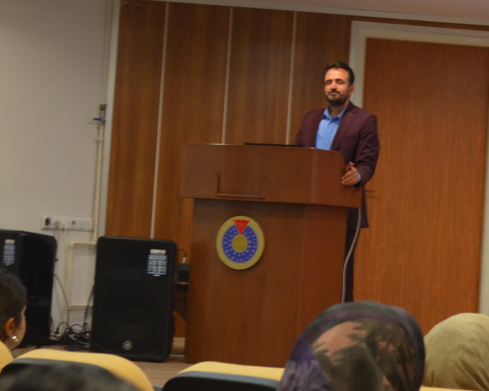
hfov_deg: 14.8
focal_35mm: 128
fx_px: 1853
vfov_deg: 12.1
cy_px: 161
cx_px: 496
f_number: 5
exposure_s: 1/30
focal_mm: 36
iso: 800
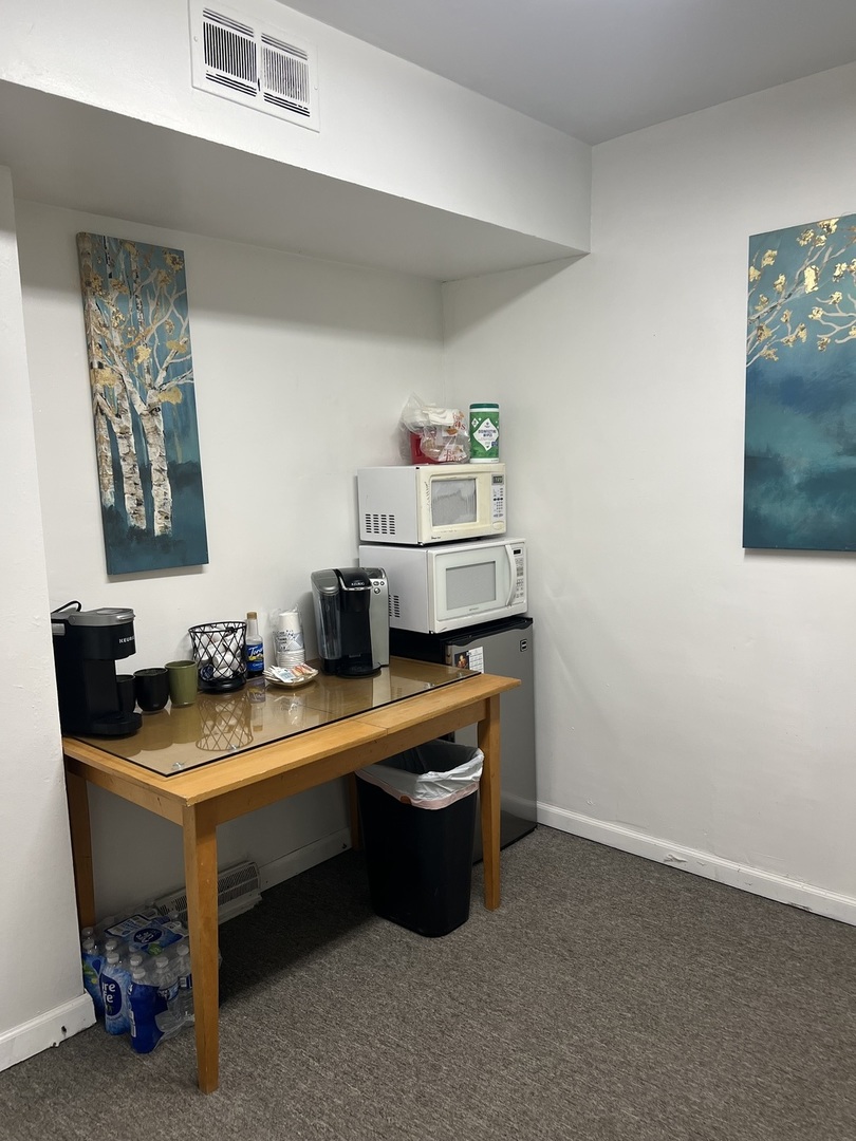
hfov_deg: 53.1
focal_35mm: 26
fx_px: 857
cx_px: 428
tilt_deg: -6.1
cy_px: 570
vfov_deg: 67.3
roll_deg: +2.2
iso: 100
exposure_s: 1/120
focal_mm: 5.7
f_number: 1.5
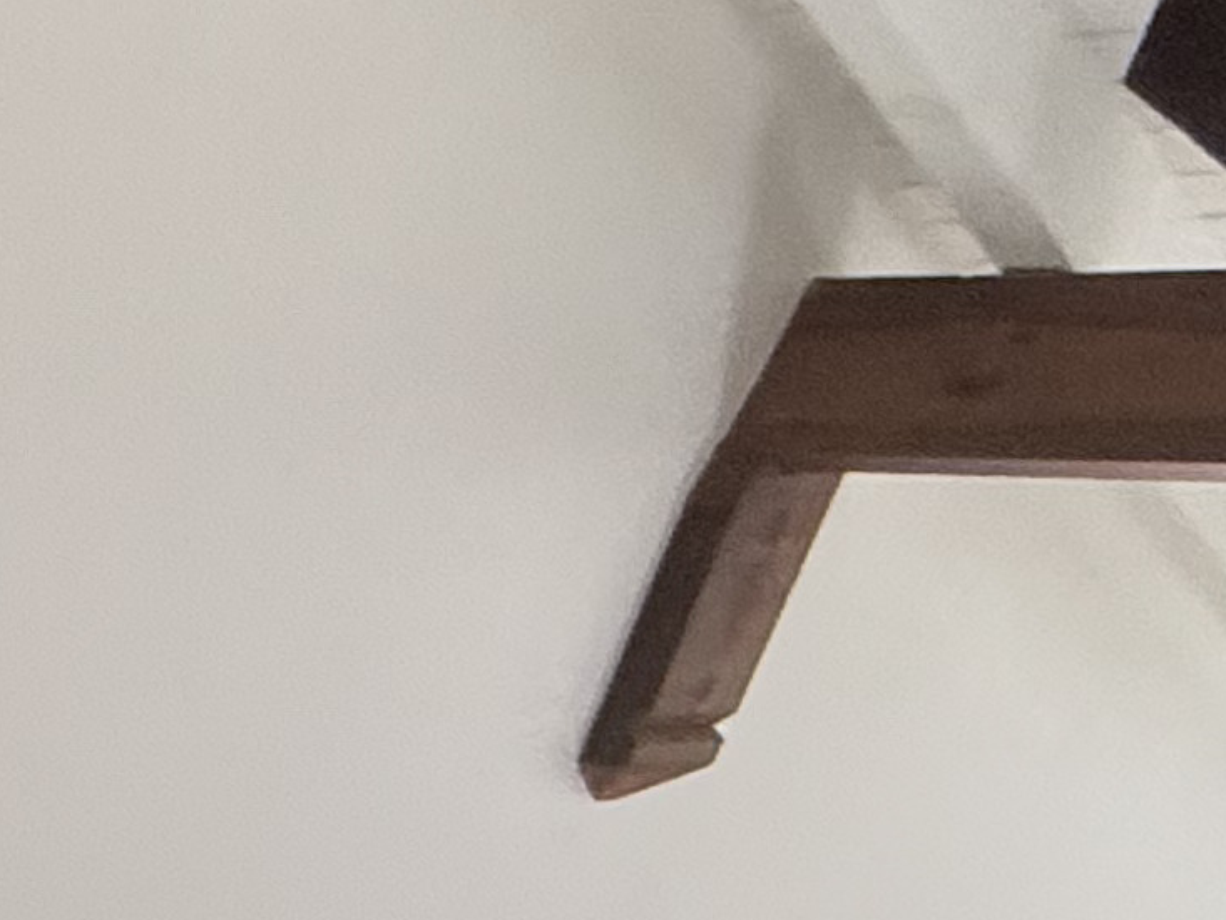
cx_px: -1964
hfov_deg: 13.7
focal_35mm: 77
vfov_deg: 15.8
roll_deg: -2.1
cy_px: 1748
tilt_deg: -24.9
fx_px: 2728
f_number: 2.2
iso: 320
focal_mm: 2.22
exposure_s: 1/99
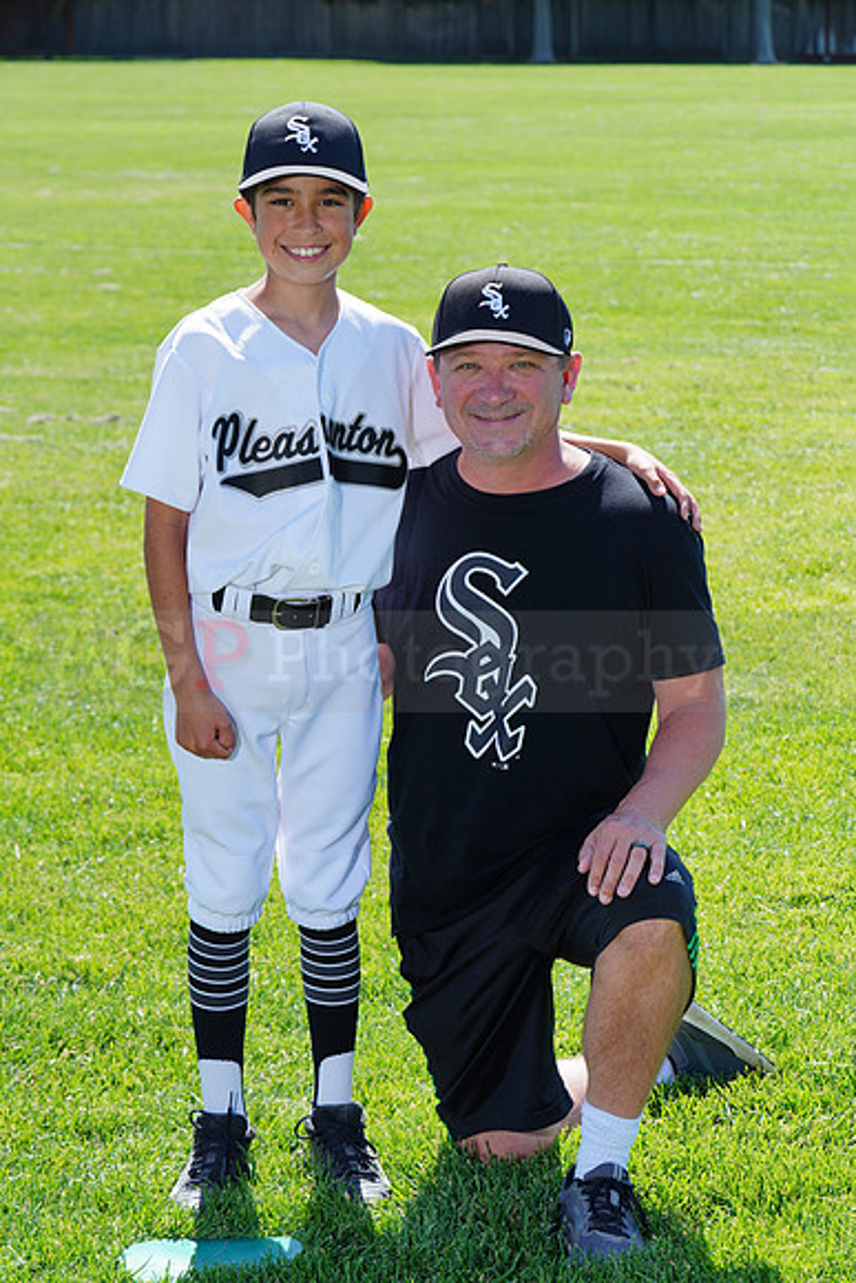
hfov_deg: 12.5
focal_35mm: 110
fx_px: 3921
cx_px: 428
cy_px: 642
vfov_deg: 18.6
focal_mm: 110
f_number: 9
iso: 200
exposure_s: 1/250
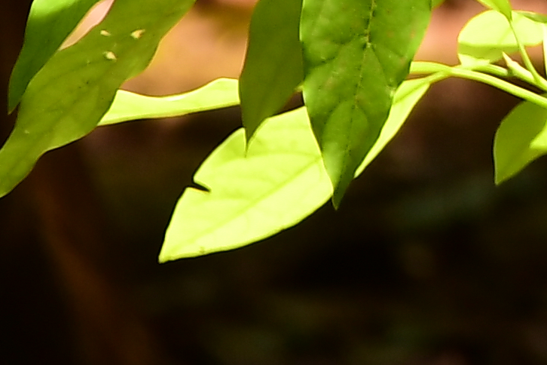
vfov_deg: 0.9
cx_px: 1430
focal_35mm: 1610
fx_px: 24461
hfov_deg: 1.3
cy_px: -342
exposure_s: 1/125
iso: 250
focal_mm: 140
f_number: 5.6
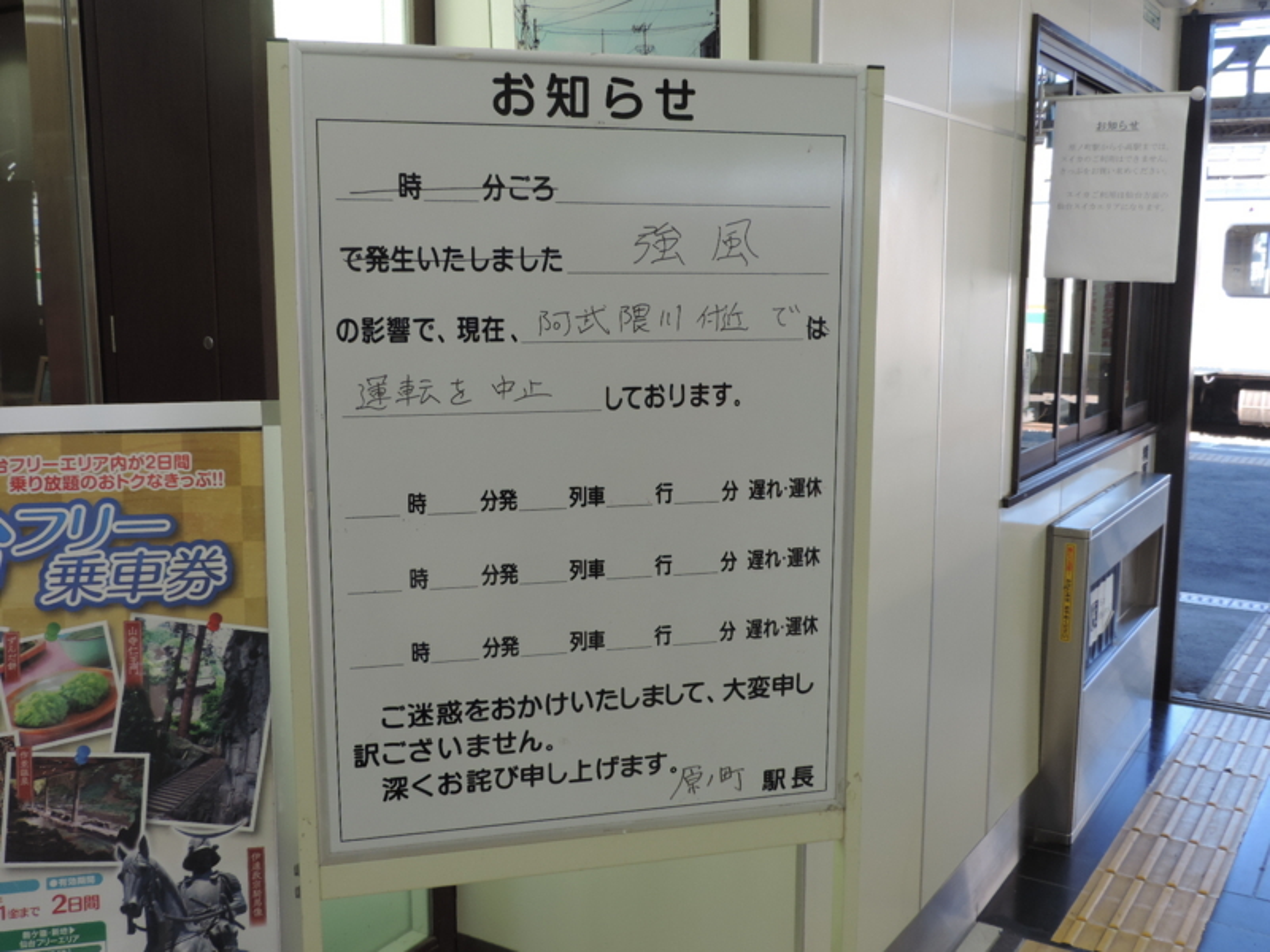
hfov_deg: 52.6
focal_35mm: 35
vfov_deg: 40.7
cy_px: 476
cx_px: 635
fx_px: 1284
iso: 80
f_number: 3.3
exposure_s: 1/50
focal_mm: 6.2
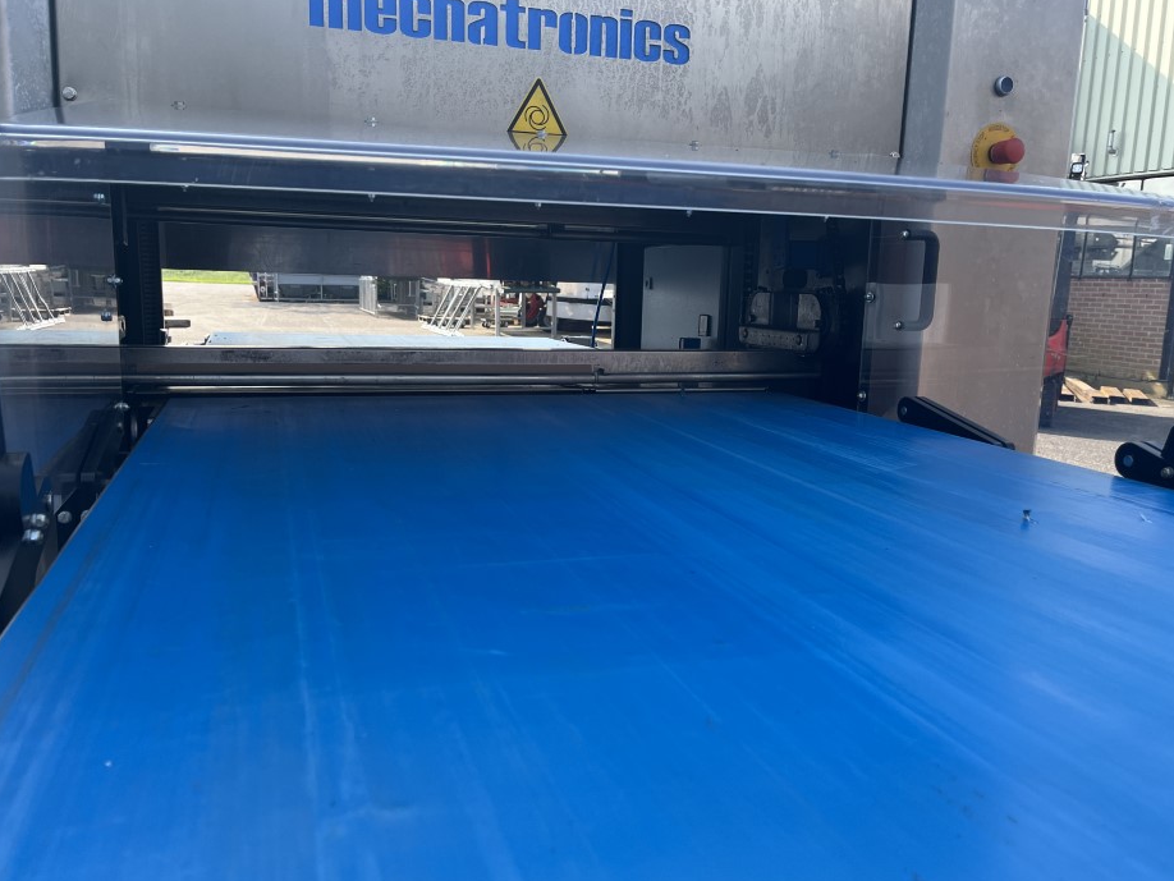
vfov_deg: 48.2
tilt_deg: -9.6
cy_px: 458
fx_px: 984
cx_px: 590
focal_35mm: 29
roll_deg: -0.4
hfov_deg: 61.6
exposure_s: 1/701
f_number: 1.6
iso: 50
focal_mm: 5.1
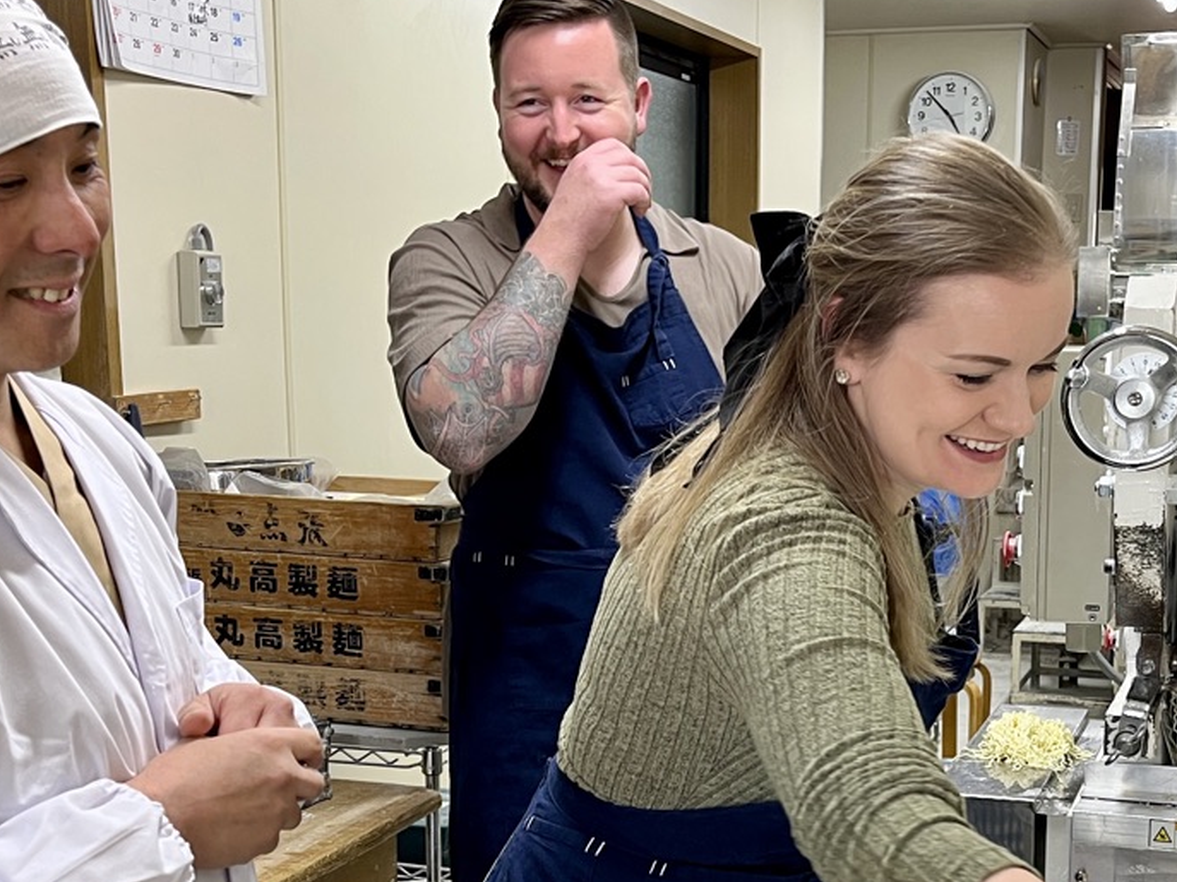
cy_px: 654
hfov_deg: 35.9
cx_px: 764
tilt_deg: -11.0
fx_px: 1802
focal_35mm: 53
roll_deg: -0.4
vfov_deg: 27.2
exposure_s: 1/50
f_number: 1.6
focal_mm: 5.1
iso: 64
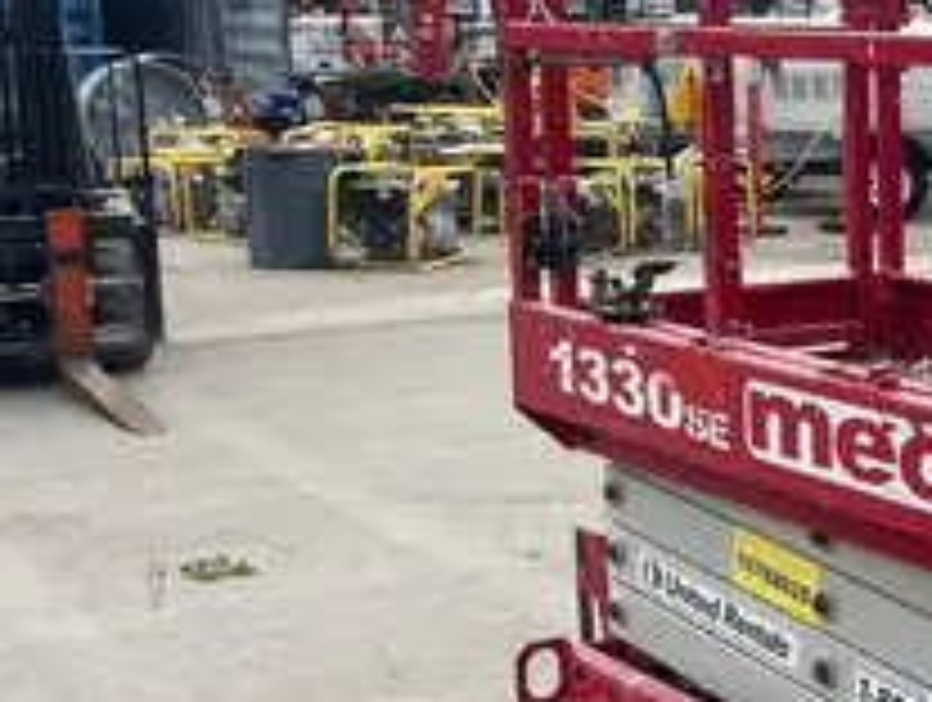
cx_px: 1202
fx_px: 1861
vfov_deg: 21.3
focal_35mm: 69
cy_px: 421
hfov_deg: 24.6
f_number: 1.6
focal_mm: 5.1
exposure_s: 1/2358
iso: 50
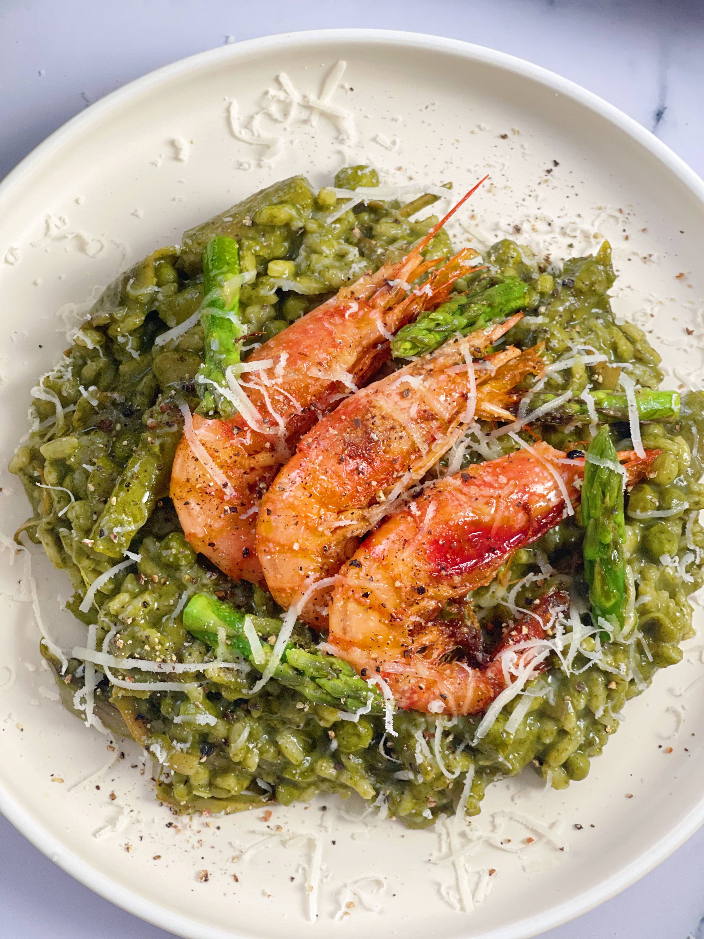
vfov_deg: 30.3
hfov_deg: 22.9
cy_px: 470
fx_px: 1735
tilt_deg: -79.0
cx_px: 352
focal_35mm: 64
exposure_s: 1/121
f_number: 2.2
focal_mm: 7.5
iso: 125
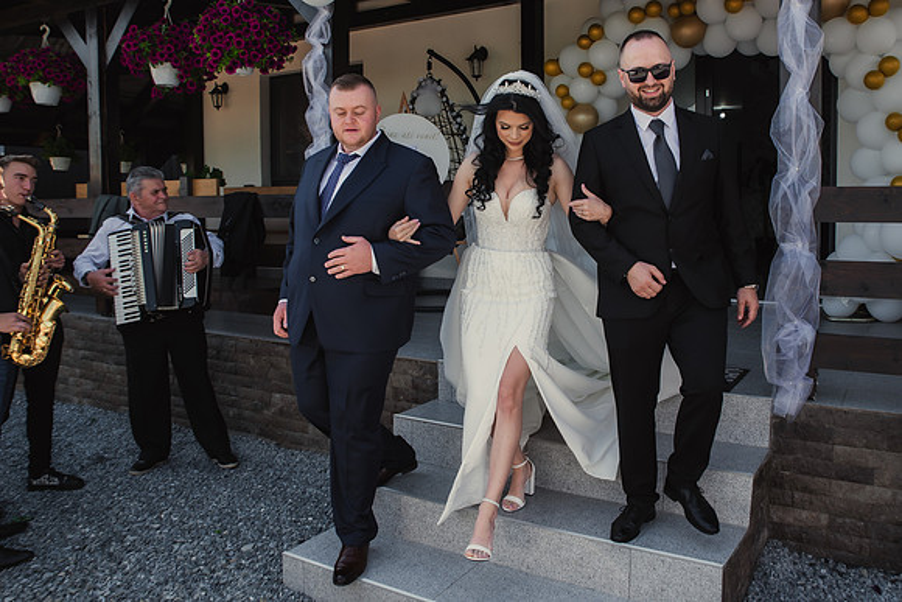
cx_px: 522
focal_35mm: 30
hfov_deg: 61.5
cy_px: 263
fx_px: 754
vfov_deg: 43.4
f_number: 6.3
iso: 200
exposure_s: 1/160
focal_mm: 26
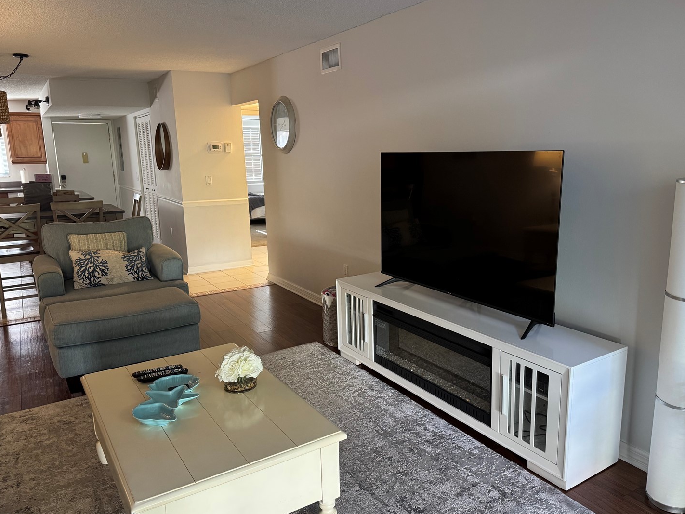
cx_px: 375
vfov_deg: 51.4
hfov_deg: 65.2
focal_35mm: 27
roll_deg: +0.3
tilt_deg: -11.5
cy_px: 261
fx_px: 534
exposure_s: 1/60
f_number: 1.78
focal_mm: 6.76
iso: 320
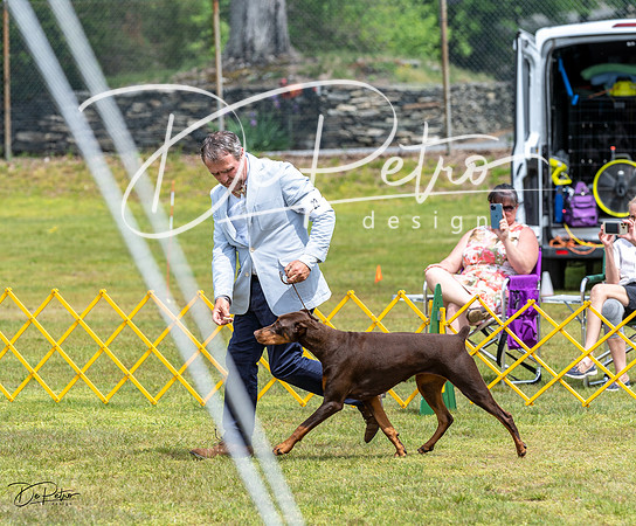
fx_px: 4385
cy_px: 268
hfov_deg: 8.3
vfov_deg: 6.9
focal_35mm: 230
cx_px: 283
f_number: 4.5
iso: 100
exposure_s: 1/640
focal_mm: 159
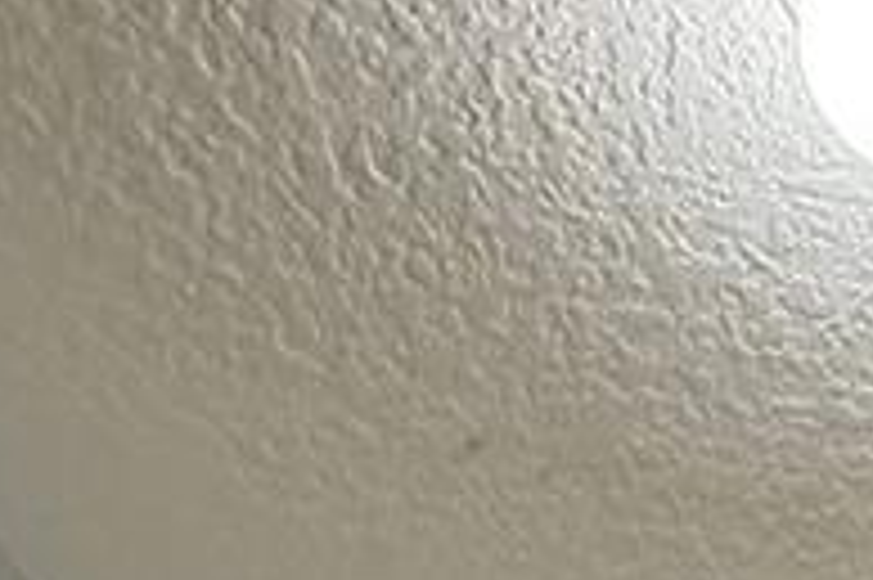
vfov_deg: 8.2
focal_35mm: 90
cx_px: 1188
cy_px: 2329
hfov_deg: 20.4
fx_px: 2181
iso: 500
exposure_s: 1/60
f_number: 2.2
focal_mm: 2.22
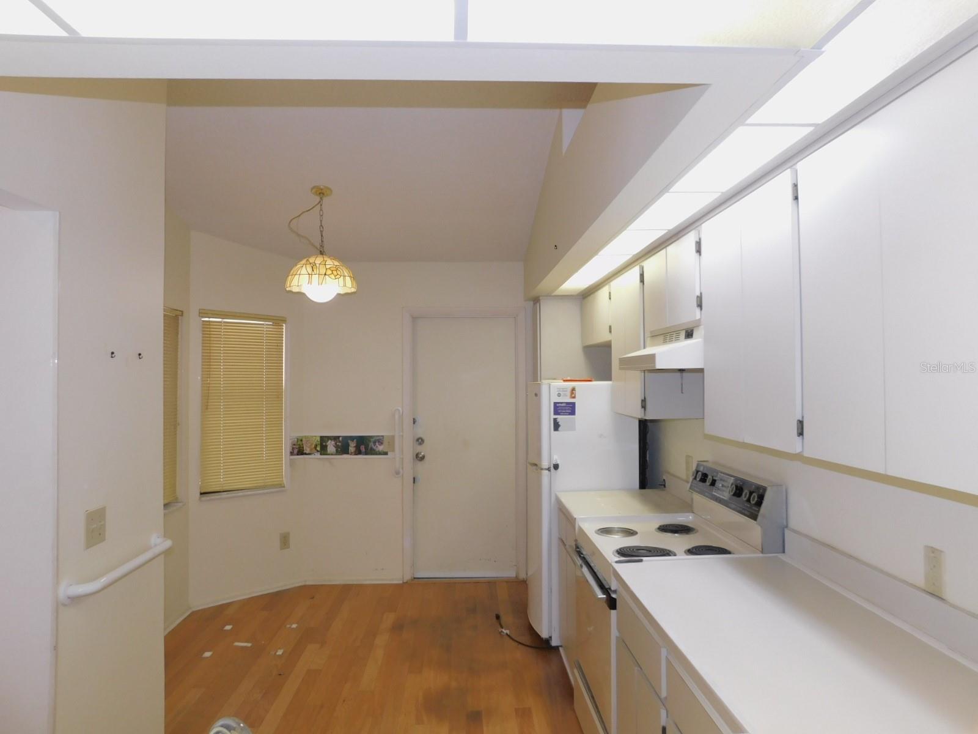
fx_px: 678
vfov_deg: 56.8
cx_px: 489
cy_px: 367
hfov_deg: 71.6
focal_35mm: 24
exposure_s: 1/30
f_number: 3
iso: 180
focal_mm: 4.1
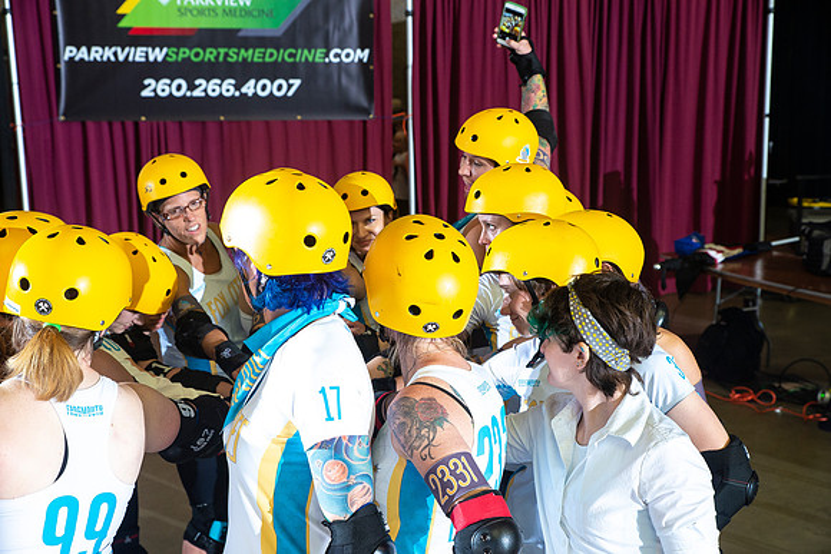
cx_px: 416
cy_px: 277
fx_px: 1270
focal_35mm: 55
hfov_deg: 36.2
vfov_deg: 24.6
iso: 1600
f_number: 7.1
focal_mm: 55
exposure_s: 1/160
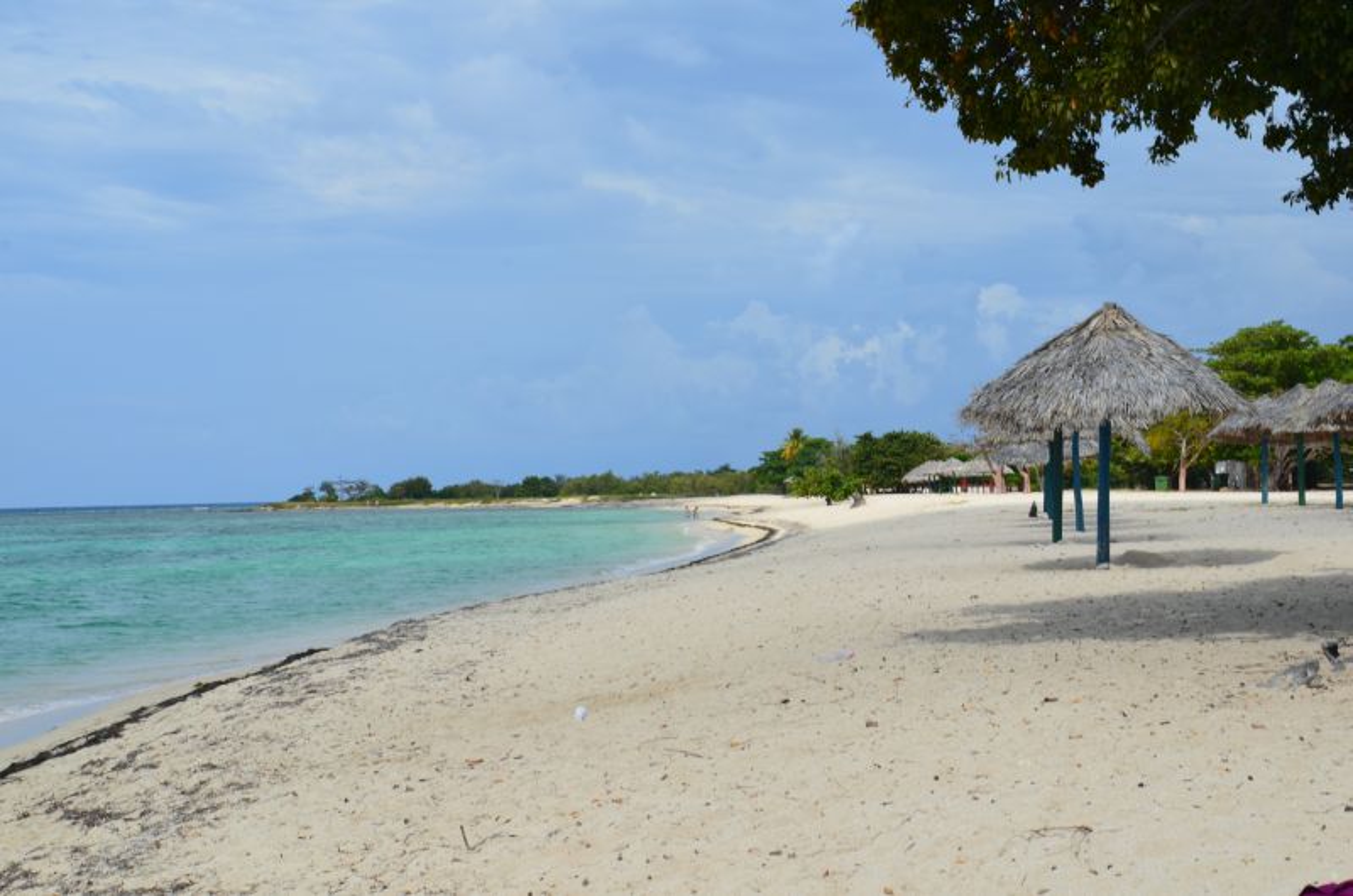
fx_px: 2701
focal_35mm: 72
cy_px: 448
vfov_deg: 18.8
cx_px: 676
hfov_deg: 28.1
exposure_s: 1/160
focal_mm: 48
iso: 100
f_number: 11
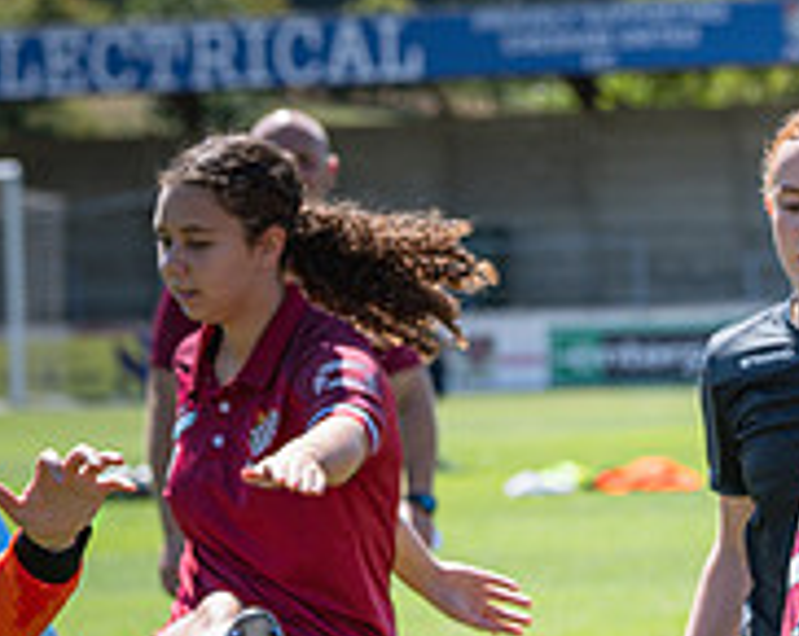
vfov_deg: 4.6
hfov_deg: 5.7
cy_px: 1015
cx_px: 993
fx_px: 7933
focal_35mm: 336
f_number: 4
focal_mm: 88
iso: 200
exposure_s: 1/1000
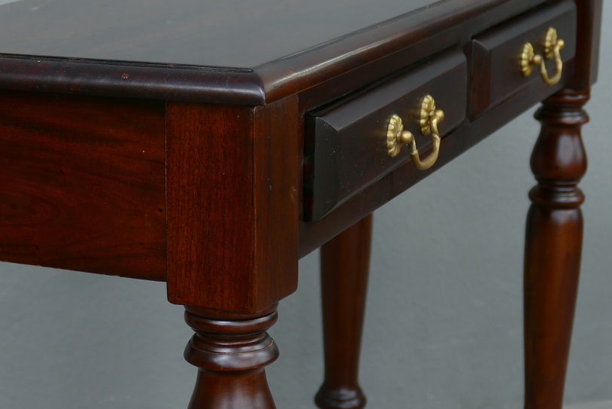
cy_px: 146
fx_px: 1904
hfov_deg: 18.2
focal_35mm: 112
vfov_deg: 12.2
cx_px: 217
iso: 125
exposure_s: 1/3.2
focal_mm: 27.88
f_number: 3.7
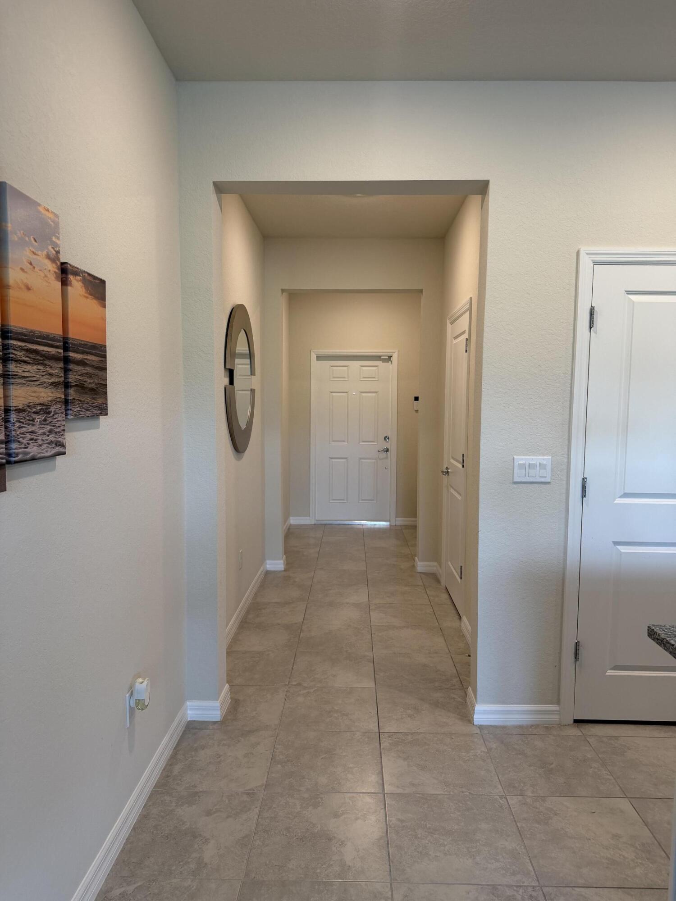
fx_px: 625
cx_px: 338
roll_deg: -0.5
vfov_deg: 71.6
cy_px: 450
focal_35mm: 24
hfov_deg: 56.8
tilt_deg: -4.8
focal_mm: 6.76
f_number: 1.78
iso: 160
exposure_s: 1/120
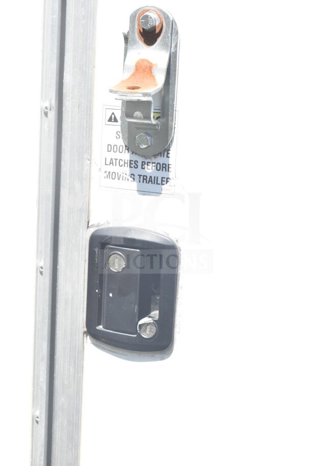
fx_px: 932
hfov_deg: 18.9
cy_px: 233
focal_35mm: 72
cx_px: 156
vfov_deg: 28.1
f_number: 13
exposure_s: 1/640
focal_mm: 48
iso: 1600
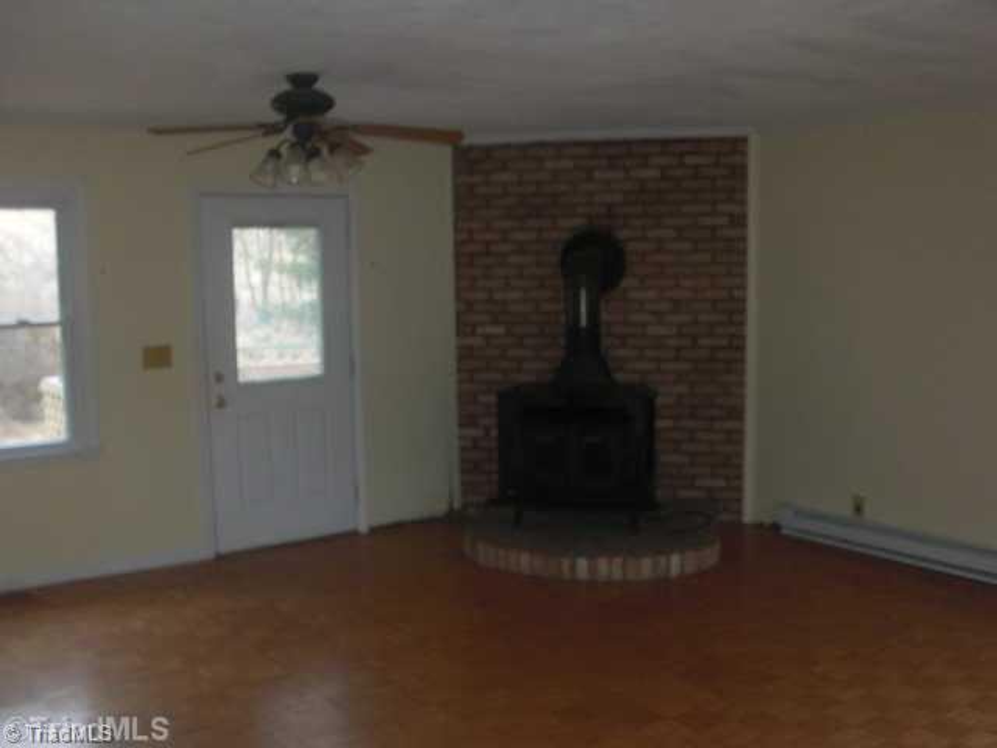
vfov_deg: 39.7
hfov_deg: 51.4
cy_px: 374
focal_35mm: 36
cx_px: 498
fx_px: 1037
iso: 200
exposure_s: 1/60
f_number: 2.8
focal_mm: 6.3
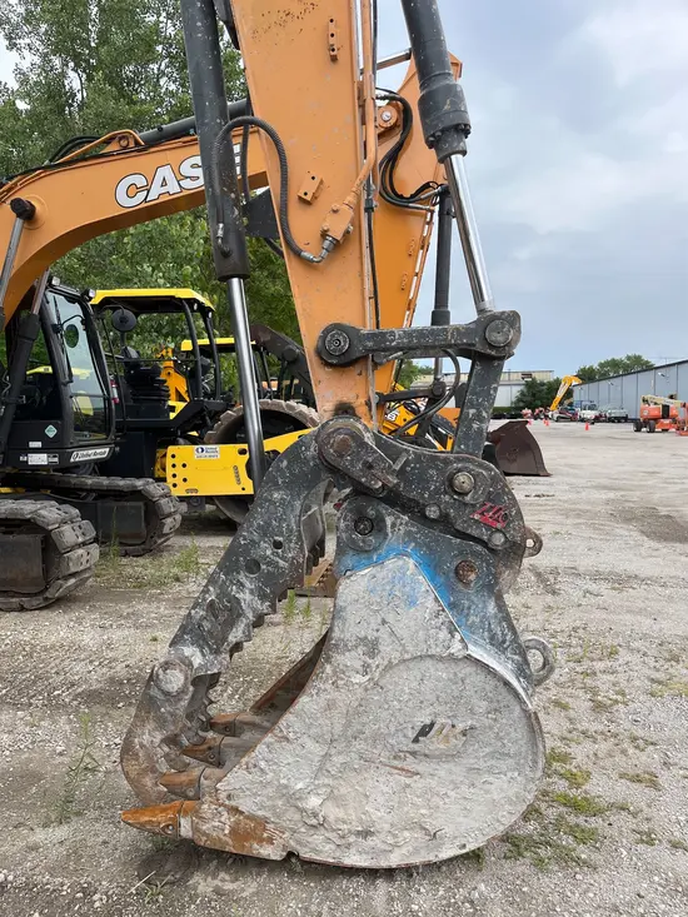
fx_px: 689
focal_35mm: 26
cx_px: 344
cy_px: 458
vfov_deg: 67.3
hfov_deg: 53.1
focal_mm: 5.1
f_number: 1.6
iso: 50
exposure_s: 1/1832
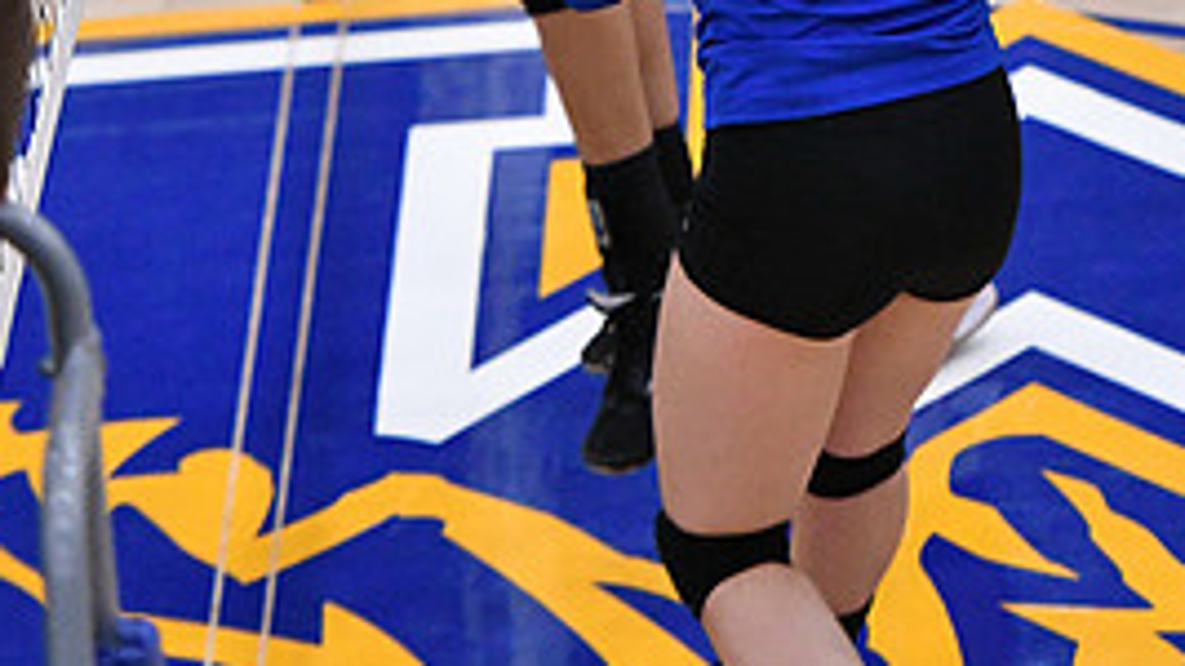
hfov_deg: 4.4
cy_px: -613
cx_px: 797
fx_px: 15553
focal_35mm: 495
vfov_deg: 2.4
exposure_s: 1/1250
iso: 6400
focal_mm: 145
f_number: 3.2
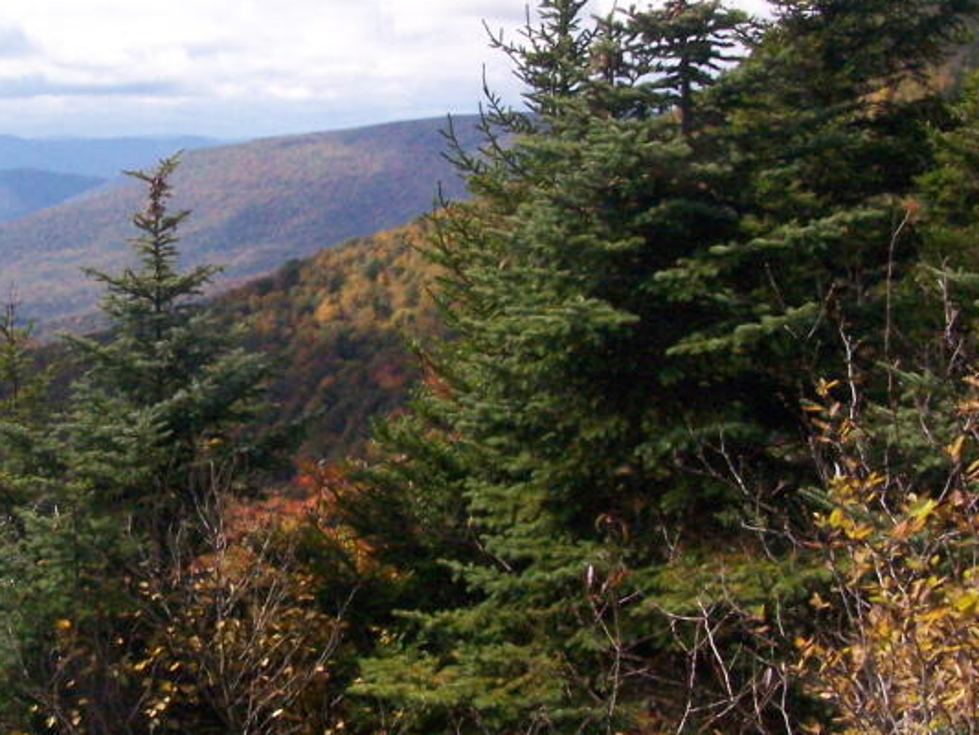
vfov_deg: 20.1
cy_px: 281
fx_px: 2065
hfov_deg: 26.2
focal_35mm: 73
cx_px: 197
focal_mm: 6.3
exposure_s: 1/1000
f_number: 5.6
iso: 400
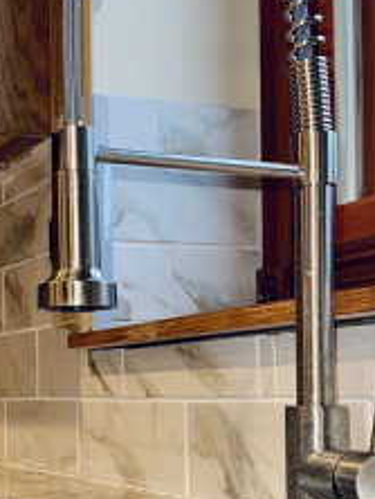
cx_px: 79
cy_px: 361
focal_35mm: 72
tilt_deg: +2.0
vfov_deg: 26.7
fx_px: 1038
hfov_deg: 20.3
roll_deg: +0.6
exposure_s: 1/18
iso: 80
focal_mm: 6.76
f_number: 1.78
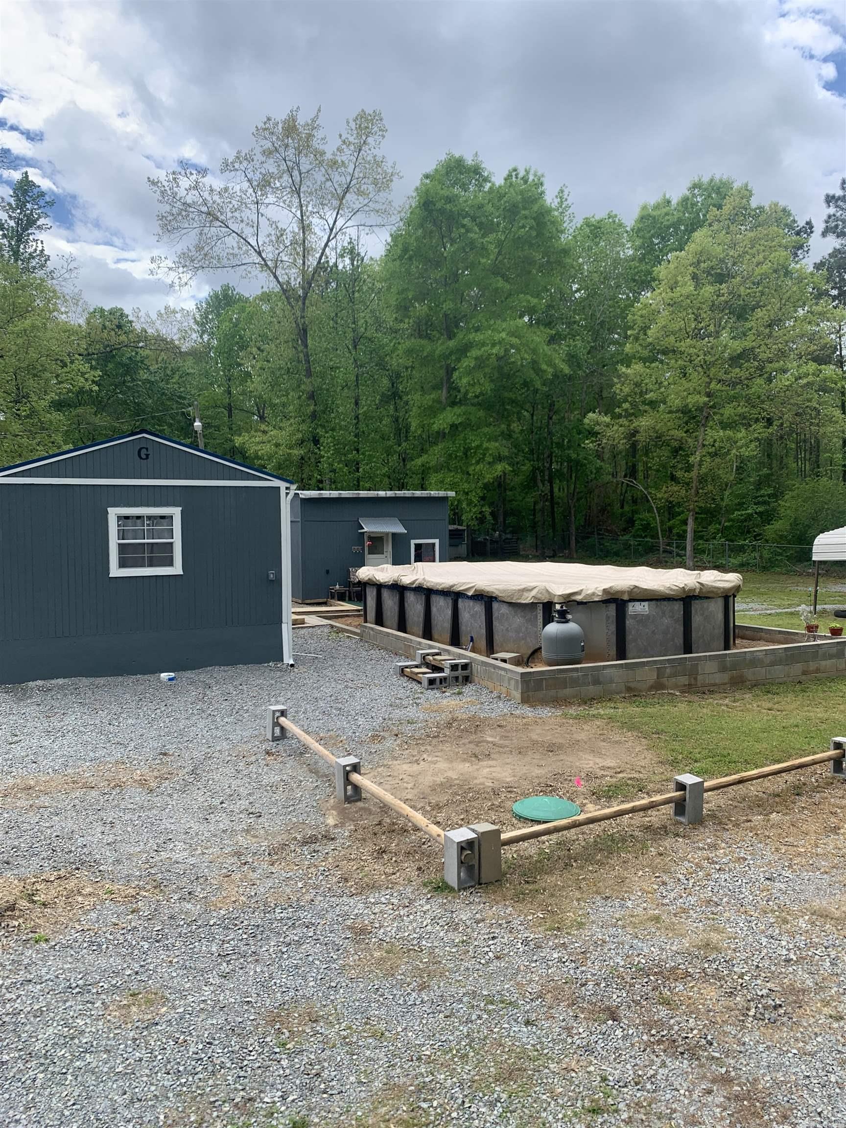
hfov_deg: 53.1
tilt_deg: -0.6
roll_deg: +1.1
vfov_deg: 67.3
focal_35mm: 26
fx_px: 847
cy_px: 564
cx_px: 423
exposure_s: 1/1368
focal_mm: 4.25
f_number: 1.8
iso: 25
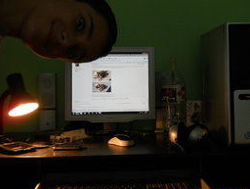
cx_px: 130
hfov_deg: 34.3
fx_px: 405
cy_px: 90
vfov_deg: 26.2
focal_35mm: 56
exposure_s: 1/30
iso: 125
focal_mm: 6.72
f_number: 3.1
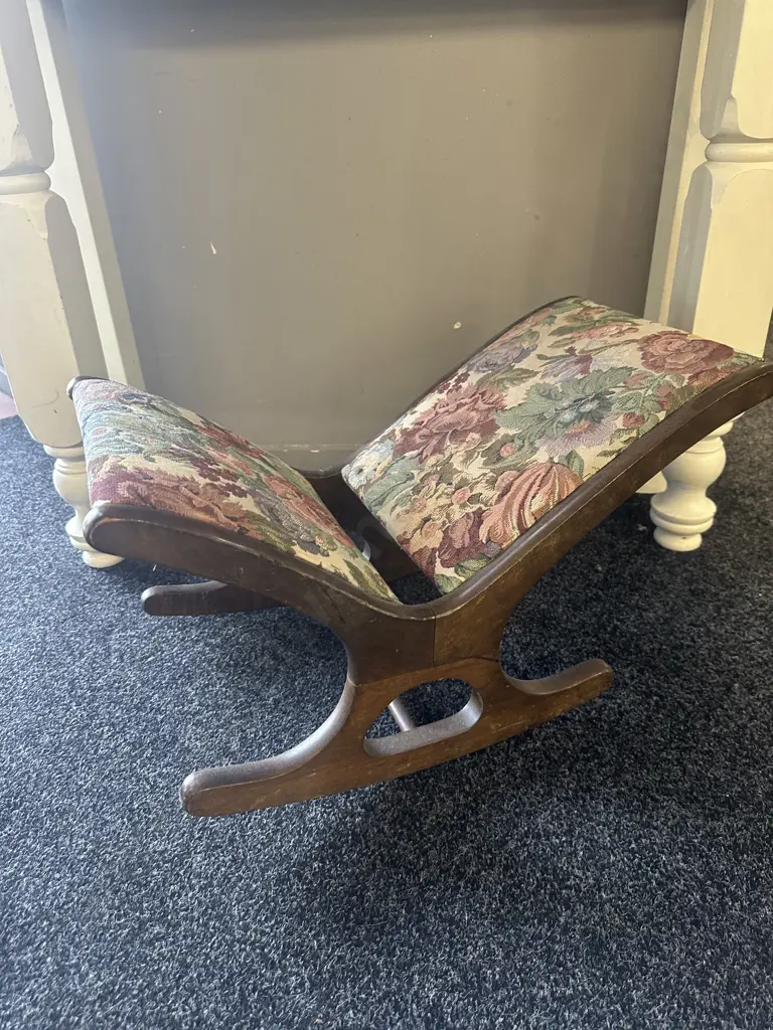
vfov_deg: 71.6
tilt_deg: -30.6
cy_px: 515
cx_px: 386
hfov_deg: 56.8
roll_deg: +0.7
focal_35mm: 24
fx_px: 715
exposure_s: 1/50
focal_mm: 6.86
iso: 250
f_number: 1.78
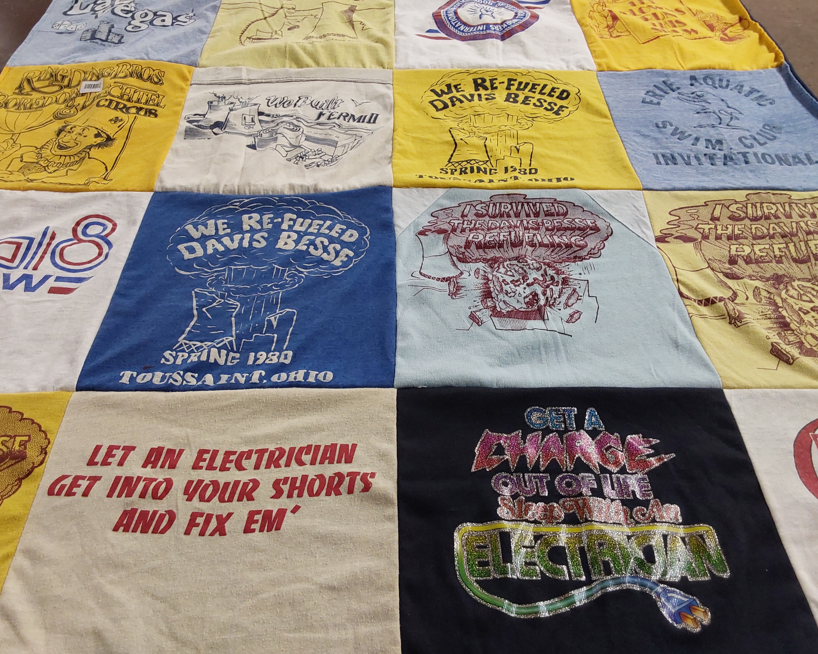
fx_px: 726
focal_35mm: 30
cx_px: 382
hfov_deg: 58.7
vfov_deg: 48.5
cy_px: 319
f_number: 1.9
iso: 80
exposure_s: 1/50
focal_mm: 2.91
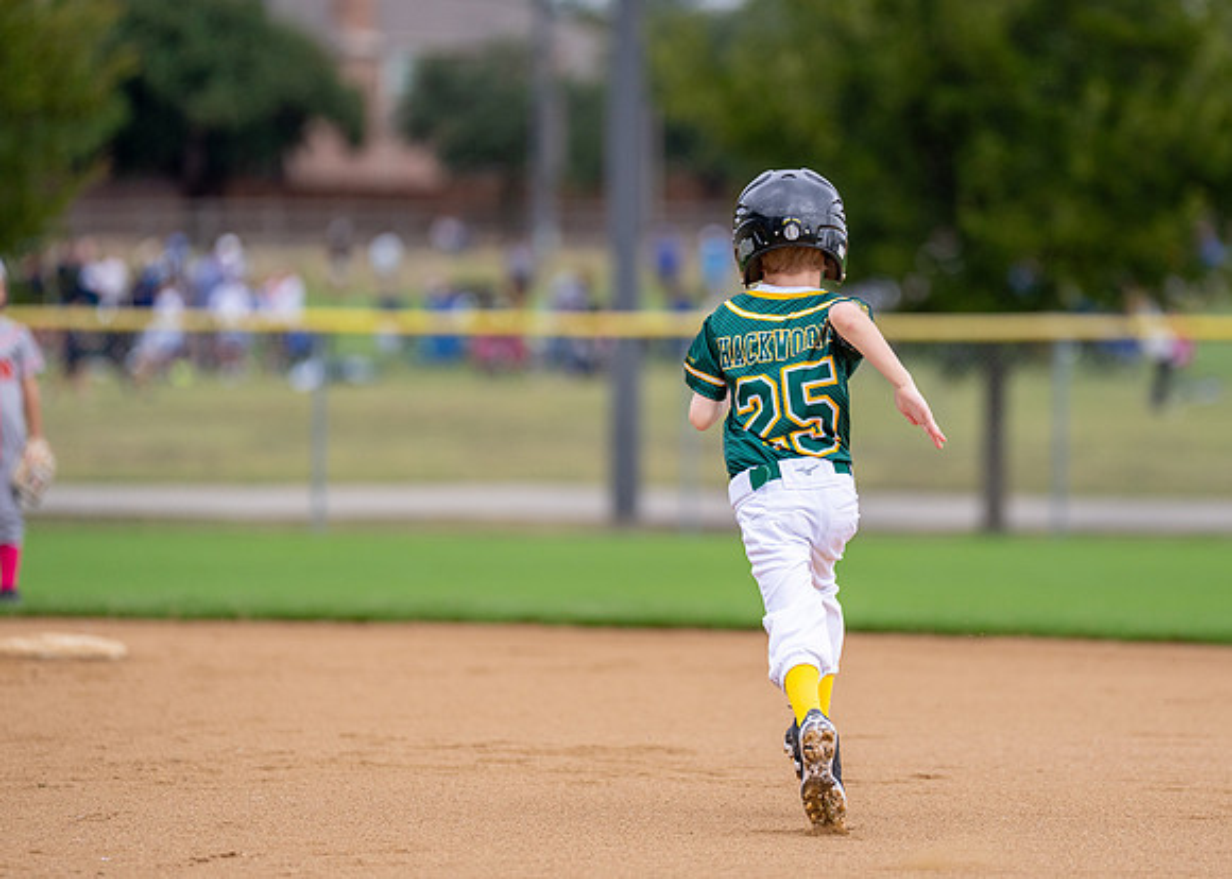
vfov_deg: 5.6
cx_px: 769
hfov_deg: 7.8
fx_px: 8983
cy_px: 396
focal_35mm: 257
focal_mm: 200
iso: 500
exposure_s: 1/2500
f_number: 2.8
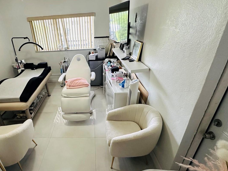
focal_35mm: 21
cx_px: 84
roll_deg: +3.6
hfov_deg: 77.4
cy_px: 94
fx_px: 138
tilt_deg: -26.7
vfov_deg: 63.3
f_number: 2.2
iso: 320
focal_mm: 2.22
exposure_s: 1/60
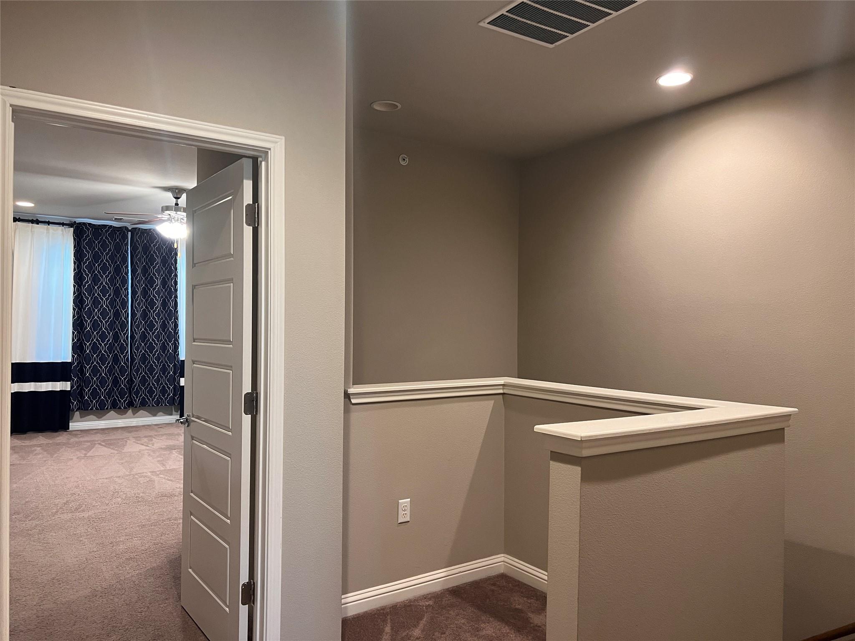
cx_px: 428
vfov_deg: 53.1
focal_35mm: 26
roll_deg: -0.4
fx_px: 642
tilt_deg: -0.2
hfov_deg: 67.3
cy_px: 320
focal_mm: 5.7
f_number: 1.5
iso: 250
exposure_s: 1/60
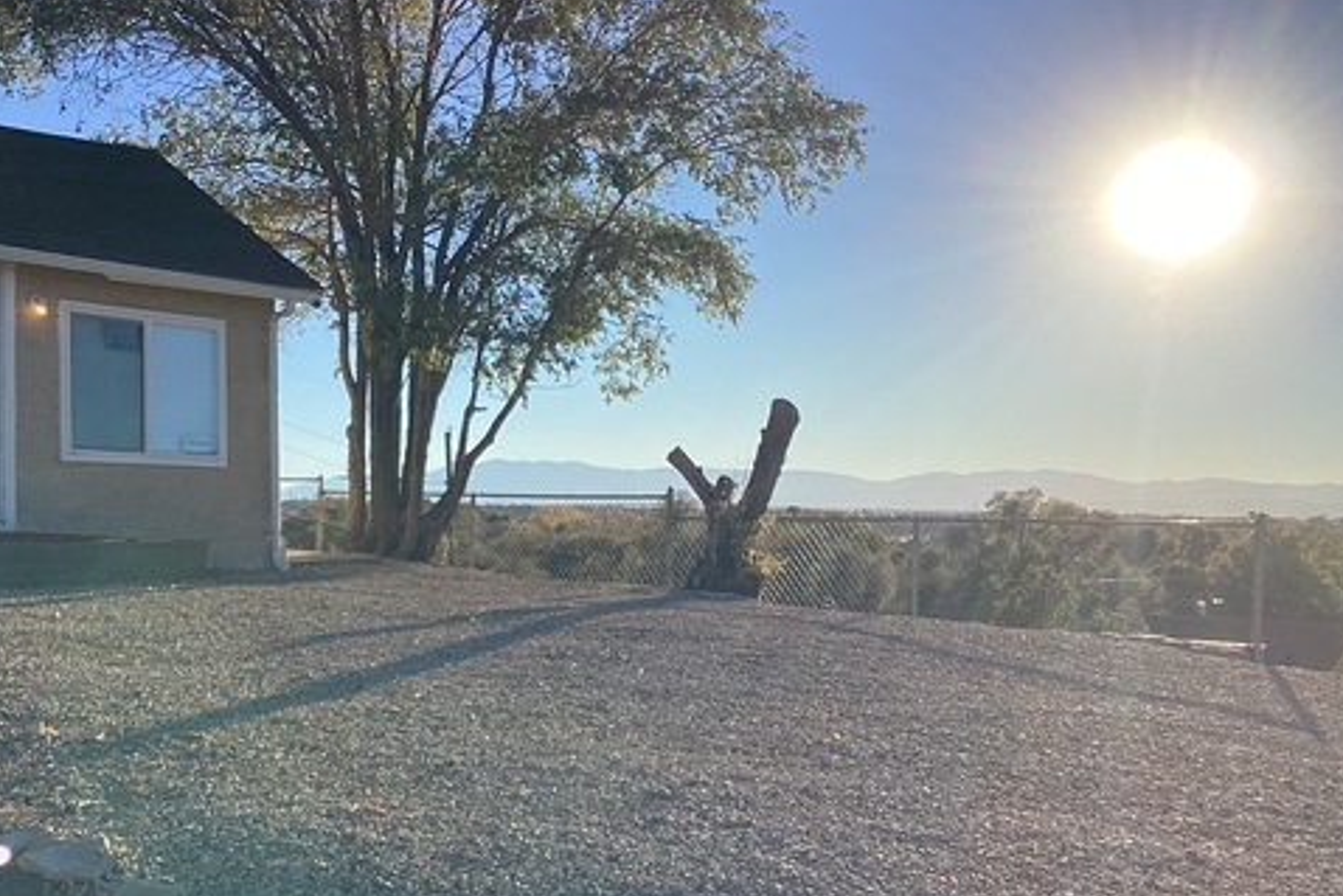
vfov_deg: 29.8
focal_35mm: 45
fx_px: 1679
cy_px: 528
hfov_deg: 43.5
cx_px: 591
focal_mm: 3.3
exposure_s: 1/1664
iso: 25
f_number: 2.4
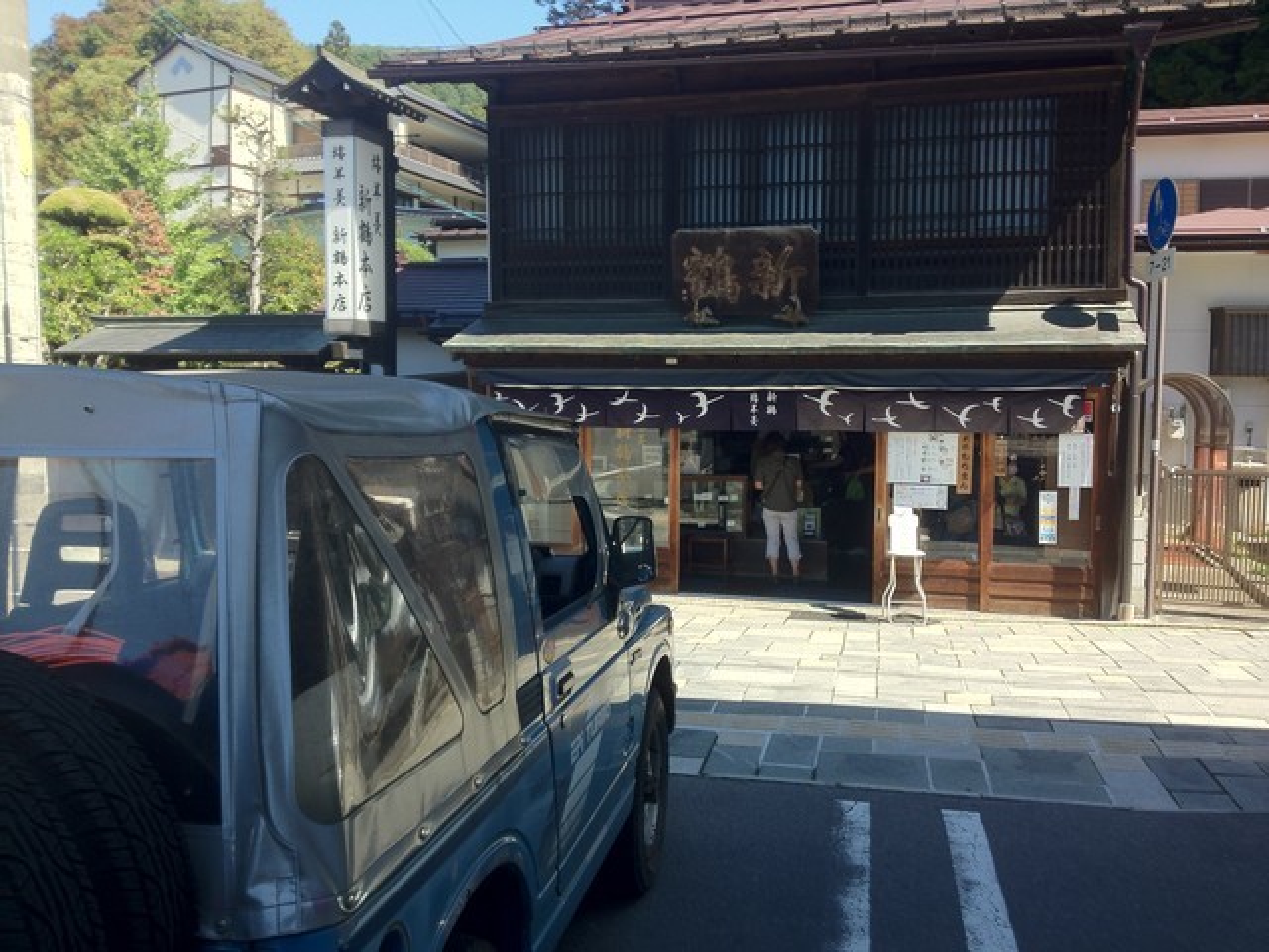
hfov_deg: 52.6
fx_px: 1283
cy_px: 476
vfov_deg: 40.7
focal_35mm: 35
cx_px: 634
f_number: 2.4
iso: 64
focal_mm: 4.28
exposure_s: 1/375
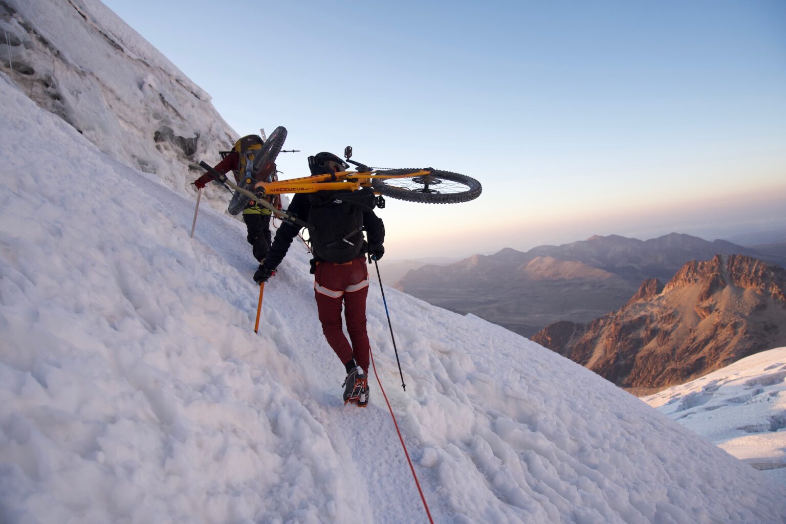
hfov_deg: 73.7
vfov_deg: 53.1
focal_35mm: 24
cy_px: 262
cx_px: 393
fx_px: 524
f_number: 2.8
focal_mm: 24
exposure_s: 1/1250
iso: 800
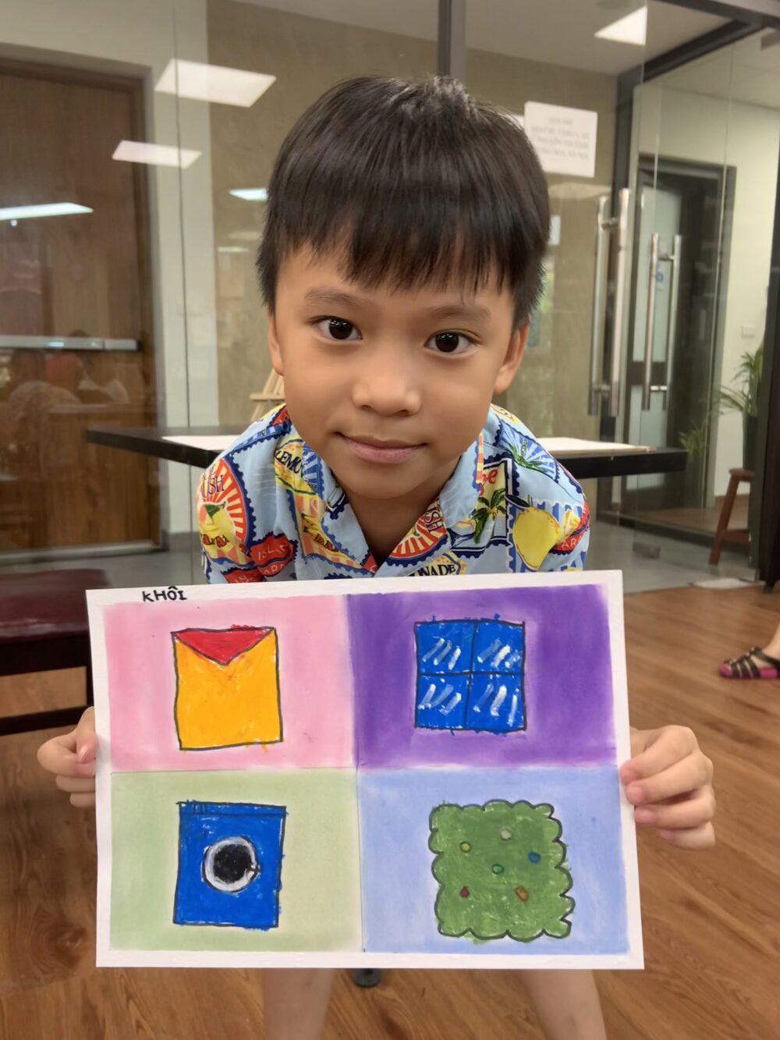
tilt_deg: -1.5
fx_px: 781
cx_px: 390
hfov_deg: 53.1
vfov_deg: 67.3
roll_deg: -0.9
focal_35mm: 26
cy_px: 520
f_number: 1.8
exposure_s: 1/68
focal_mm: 4.25
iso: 100
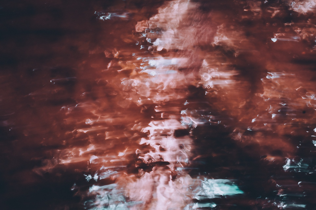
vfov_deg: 15.7
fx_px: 766
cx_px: 162
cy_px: 105
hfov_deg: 23.3
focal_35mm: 87
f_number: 11
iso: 160
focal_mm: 85
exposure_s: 1/4
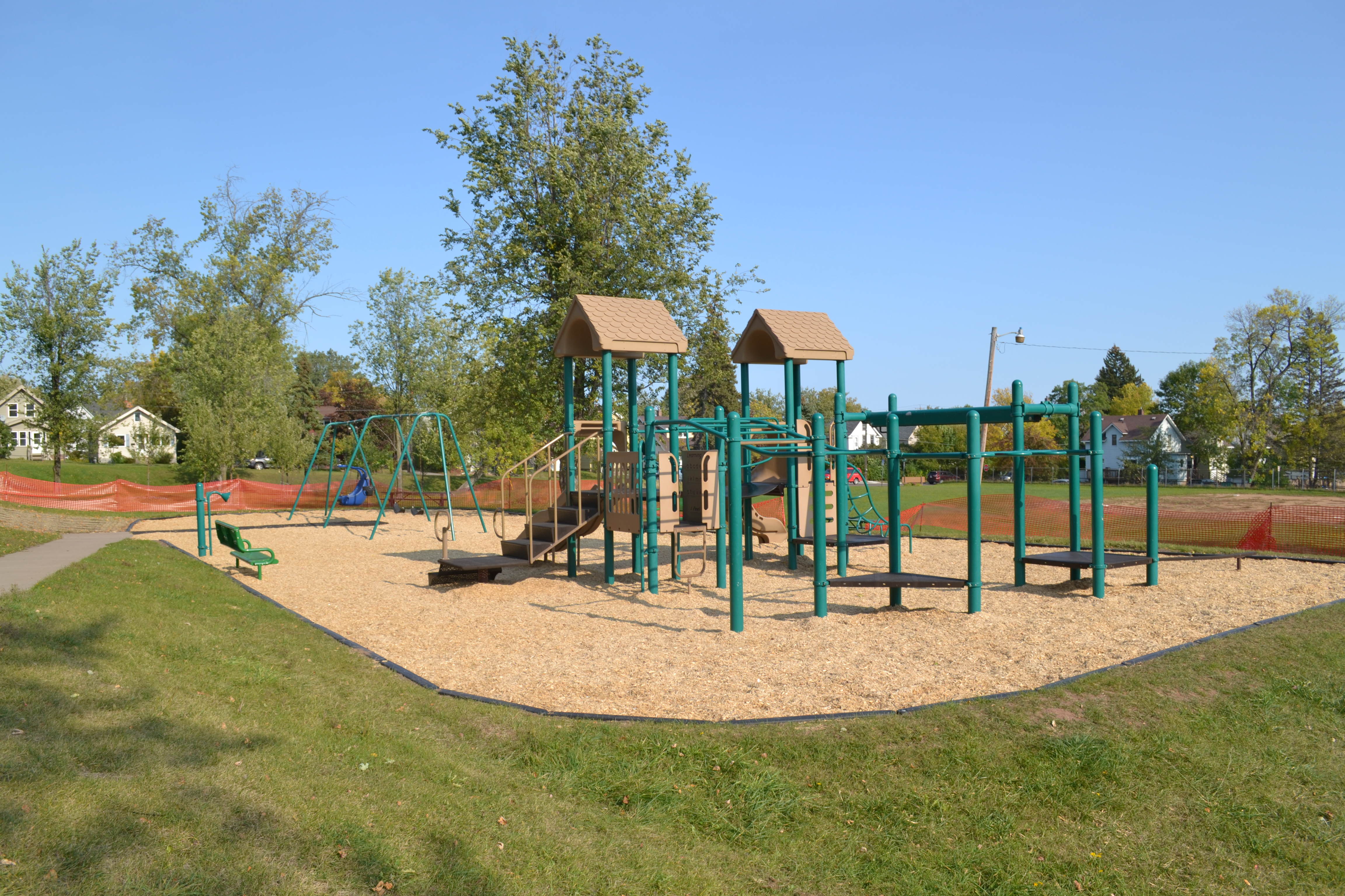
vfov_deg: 47.9
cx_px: 672
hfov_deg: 67.4
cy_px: 448
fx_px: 1009
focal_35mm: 27
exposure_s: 1/250
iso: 100
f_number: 7.1
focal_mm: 18
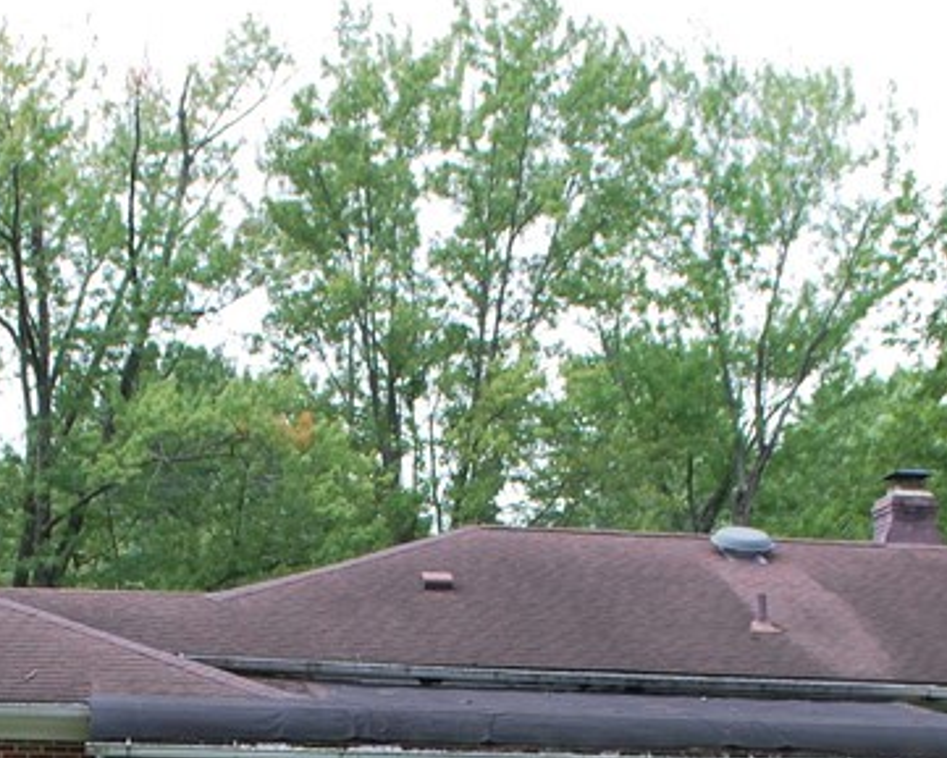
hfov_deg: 25.0
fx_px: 2131
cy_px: 837
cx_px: 366
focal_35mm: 76
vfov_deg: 19.3
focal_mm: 18
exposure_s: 1/160
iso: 100
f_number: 6.3
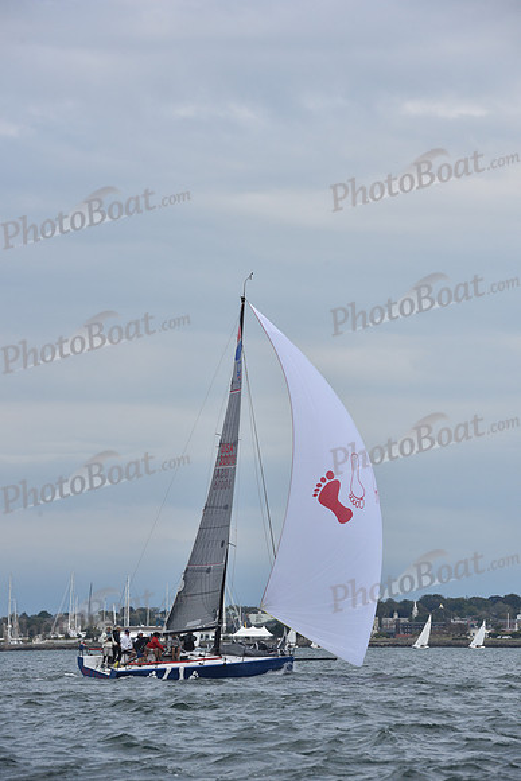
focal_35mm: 170
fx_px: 3688
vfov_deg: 12.1
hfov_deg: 8.1
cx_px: 260
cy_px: 390
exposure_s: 1/1000
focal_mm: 170
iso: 320
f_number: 10
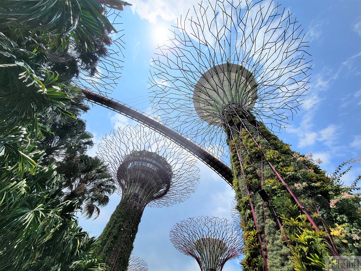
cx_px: 180
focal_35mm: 13
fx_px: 136
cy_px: 136
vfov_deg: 89.9
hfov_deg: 106.2
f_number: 2.2
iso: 50
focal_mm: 2.2
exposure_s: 1/4361
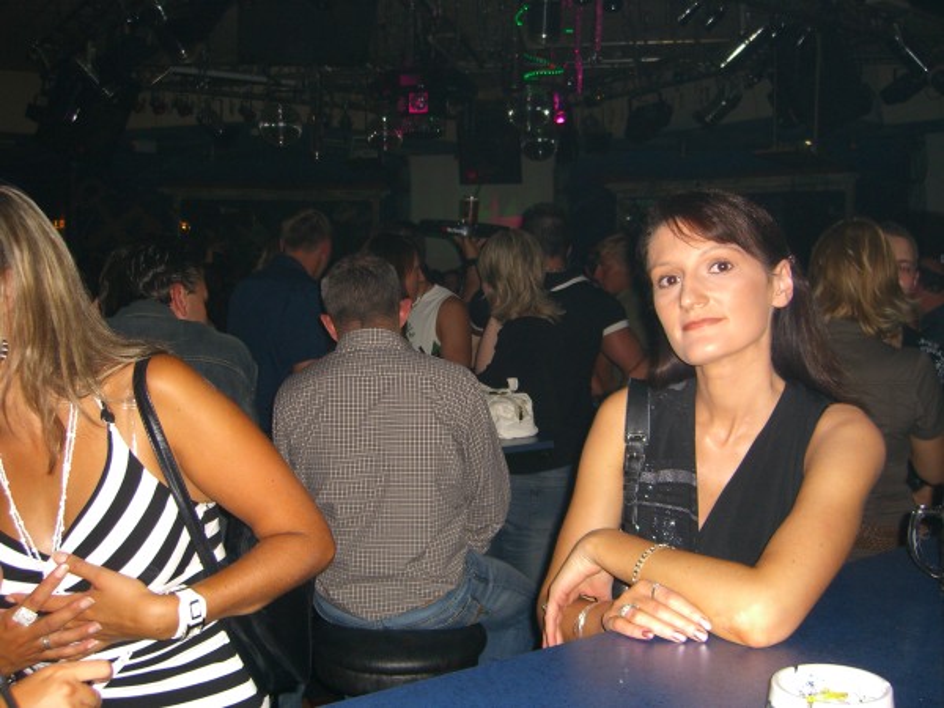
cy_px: 354
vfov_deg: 37.7
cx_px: 472
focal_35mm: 38
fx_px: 1036
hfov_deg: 49.0
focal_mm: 7.9
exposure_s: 1/60
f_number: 2.8
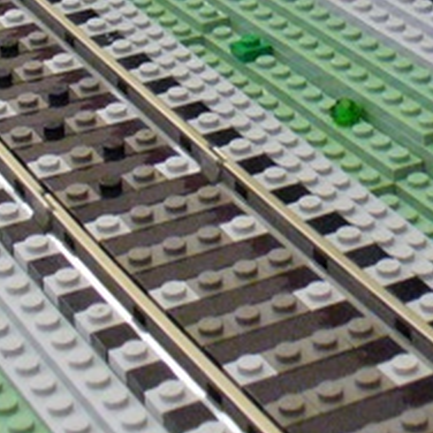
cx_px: 509
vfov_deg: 12.0
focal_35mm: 139
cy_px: -200
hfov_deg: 12.3
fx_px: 1967
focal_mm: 6.1
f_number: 2.8
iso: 400
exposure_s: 1/30
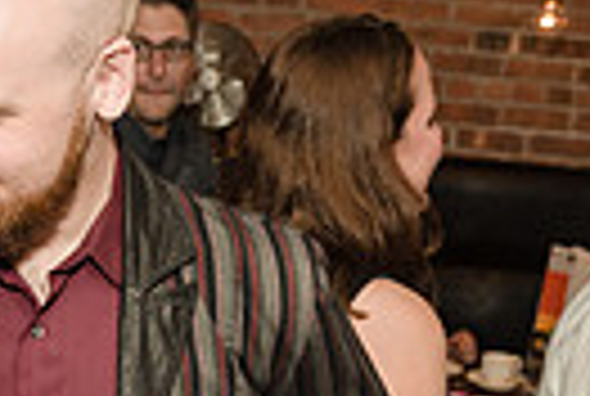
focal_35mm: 106
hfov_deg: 19.2
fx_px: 1741
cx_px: 185
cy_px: 542
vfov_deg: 12.5
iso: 500
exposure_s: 1/200
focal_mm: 24
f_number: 4
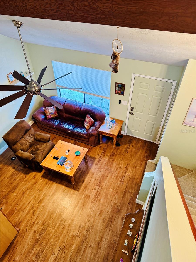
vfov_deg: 71.6
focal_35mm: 24
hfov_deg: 56.8
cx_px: 98
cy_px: 131
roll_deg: +2.2
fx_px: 181
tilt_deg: -44.0
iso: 400
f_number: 1.78
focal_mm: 6.76
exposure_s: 1/60
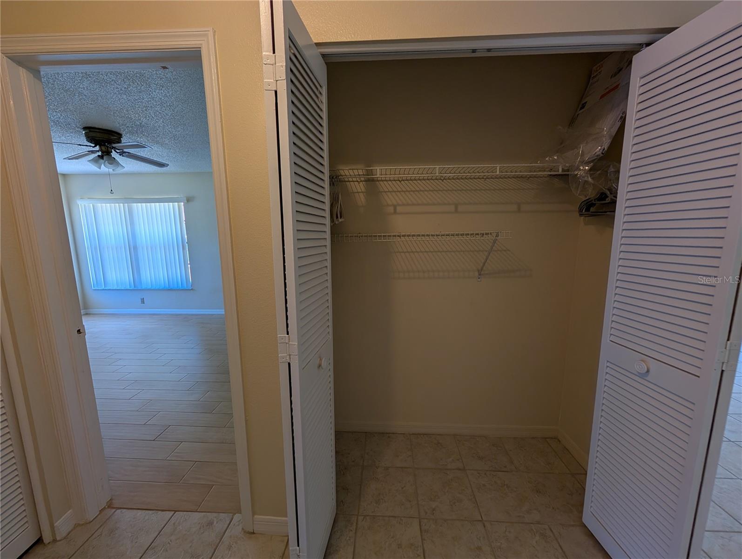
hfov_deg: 110.5
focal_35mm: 12
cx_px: 371
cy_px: 280
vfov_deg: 94.6
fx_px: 258
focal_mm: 2.02
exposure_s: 1/60
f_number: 1.7
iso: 59
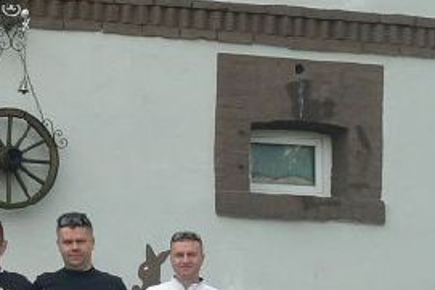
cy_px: 72
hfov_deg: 14.5
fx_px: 1668
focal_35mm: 138
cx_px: -40
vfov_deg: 9.9
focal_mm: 6
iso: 80
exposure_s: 1/125
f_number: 5.6
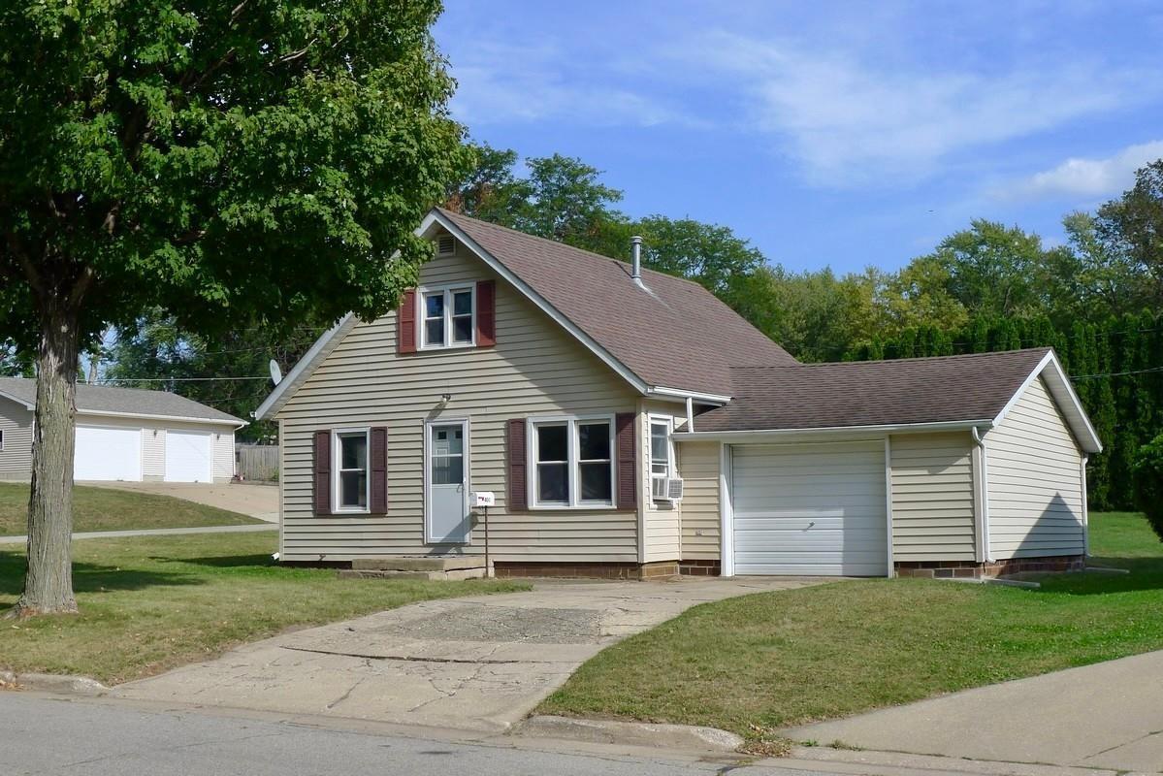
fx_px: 1519
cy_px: 388
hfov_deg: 41.9
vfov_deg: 28.7
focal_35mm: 47
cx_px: 582
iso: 80
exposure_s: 1/800
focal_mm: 10
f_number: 4
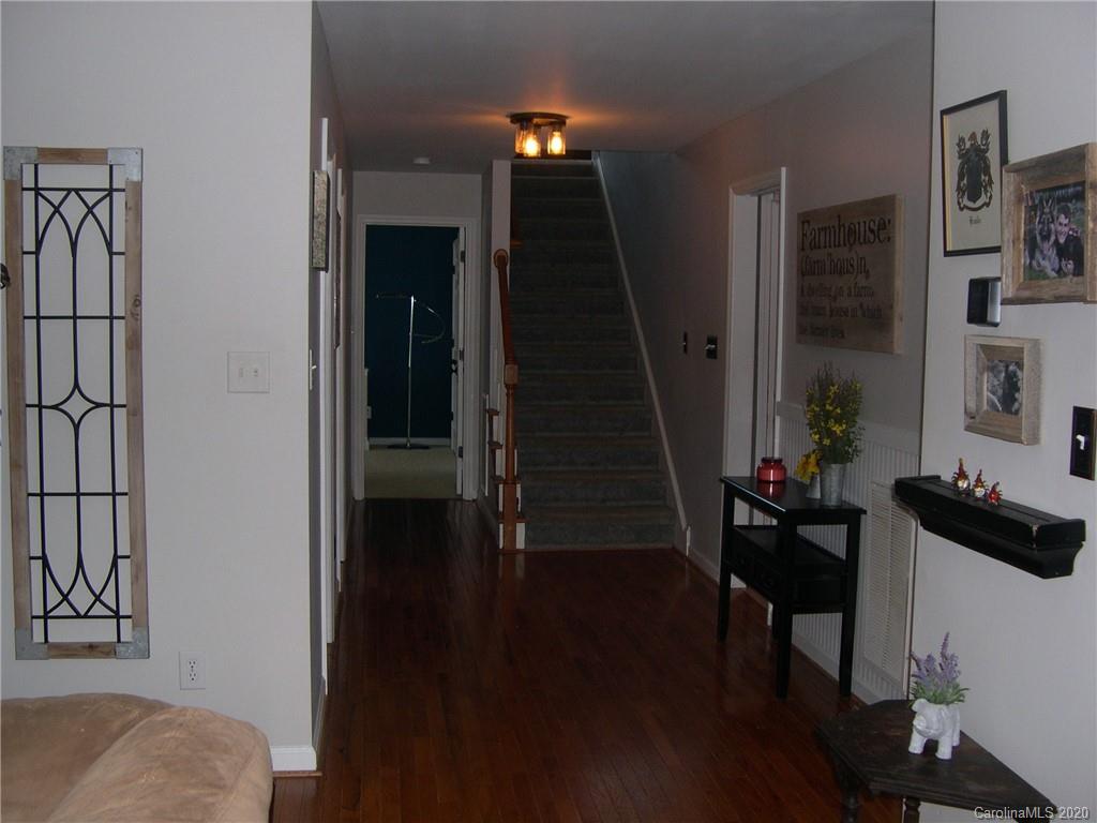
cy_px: 412
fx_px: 1204
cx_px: 548
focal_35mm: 38
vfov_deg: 37.7
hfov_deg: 49.0
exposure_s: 1/60
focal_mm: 8
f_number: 2.8
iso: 137
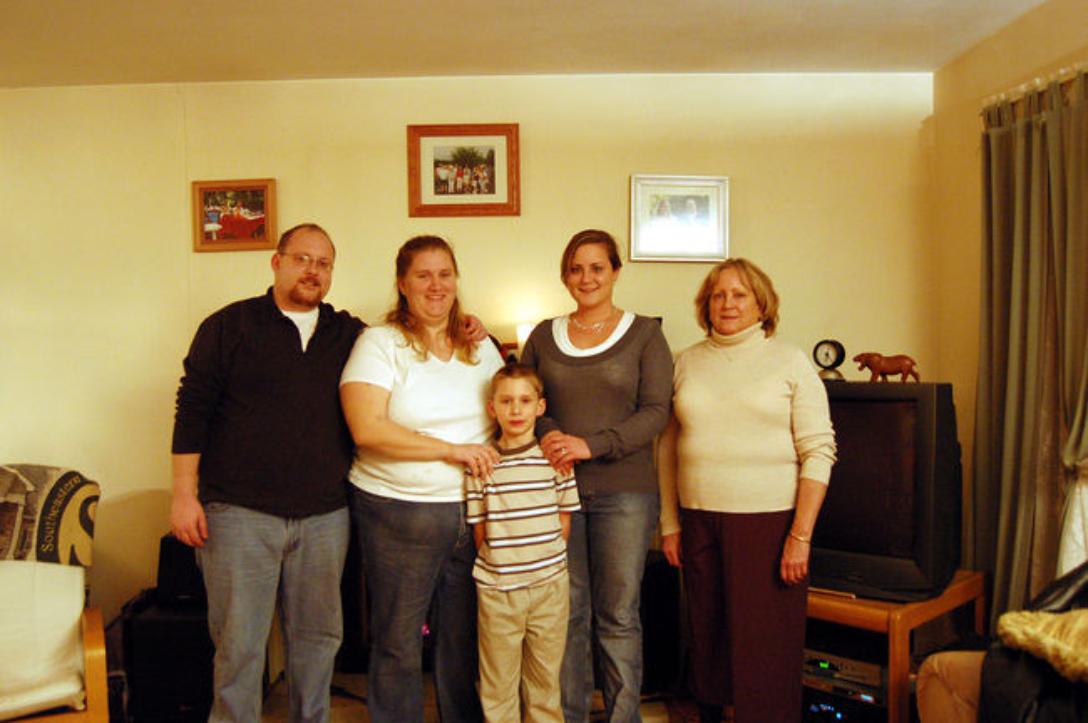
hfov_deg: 62.0
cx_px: 544
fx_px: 906
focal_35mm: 30
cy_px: 362
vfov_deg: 43.5
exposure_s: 1/20
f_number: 3.8
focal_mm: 20
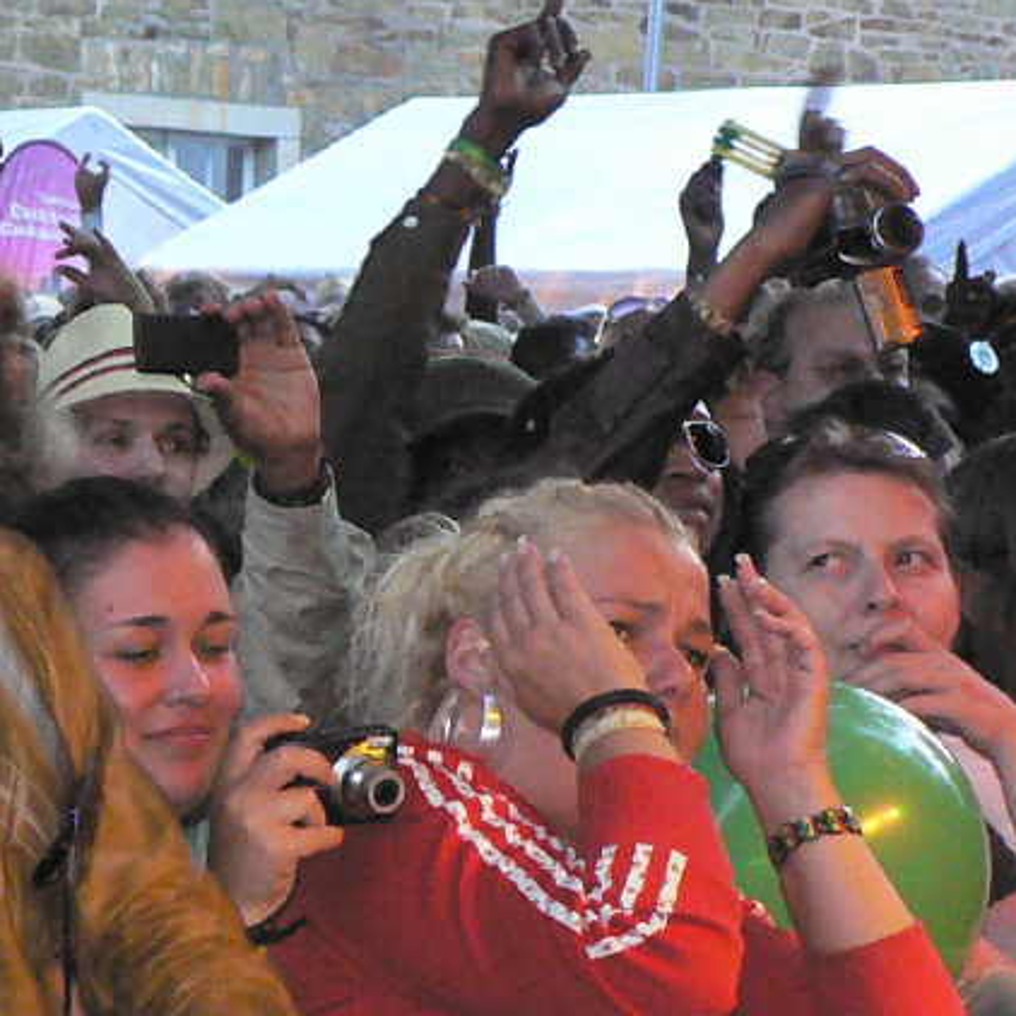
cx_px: 509
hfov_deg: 19.5
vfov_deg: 19.5
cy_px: 619
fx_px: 2955
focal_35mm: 89
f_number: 3.2
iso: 400
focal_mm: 12.9
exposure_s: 1/60
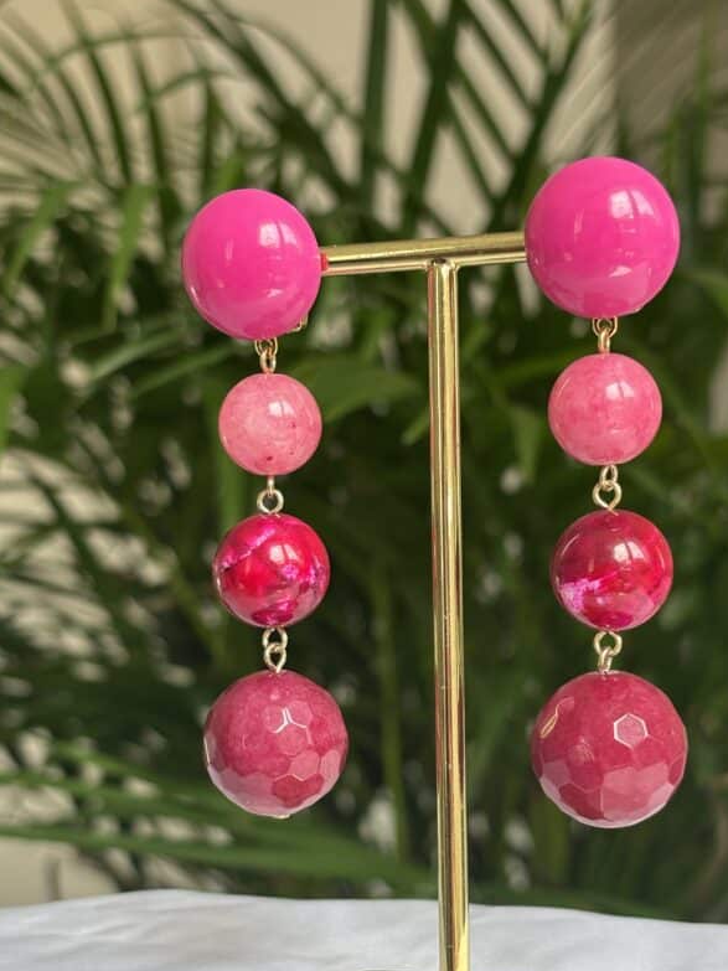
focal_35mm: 68
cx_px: 435
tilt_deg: -4.2
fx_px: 1907
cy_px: 605
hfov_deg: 21.6
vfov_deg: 28.5
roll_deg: +0.0
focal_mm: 5.96
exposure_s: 1/161
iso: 32
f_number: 1.6
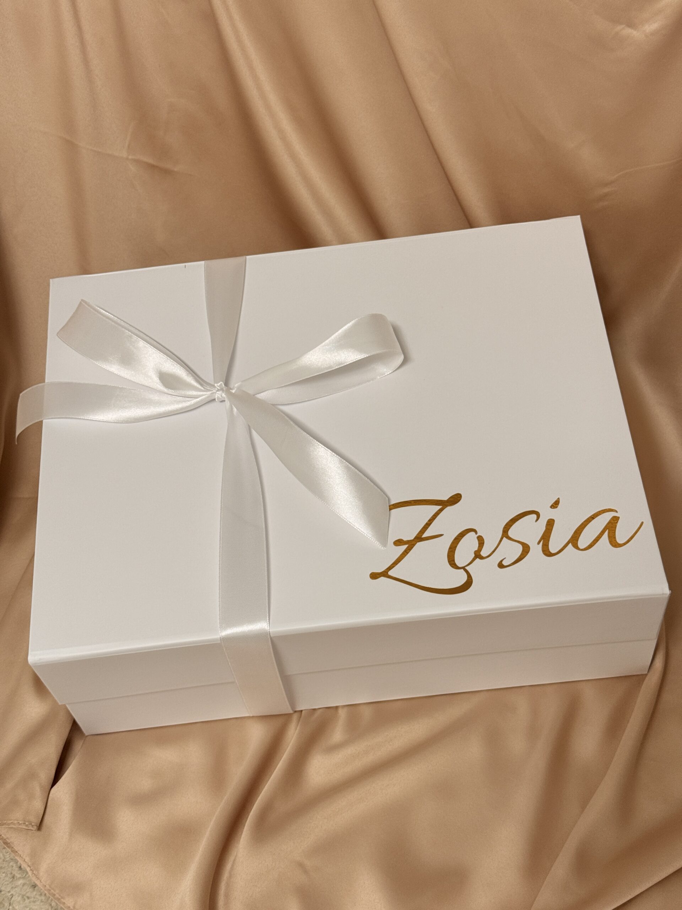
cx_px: 341
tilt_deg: -51.5
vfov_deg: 39.7
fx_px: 1261
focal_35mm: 48
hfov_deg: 30.3
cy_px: 455
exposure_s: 1/50
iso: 64
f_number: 1.78
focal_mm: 6.76
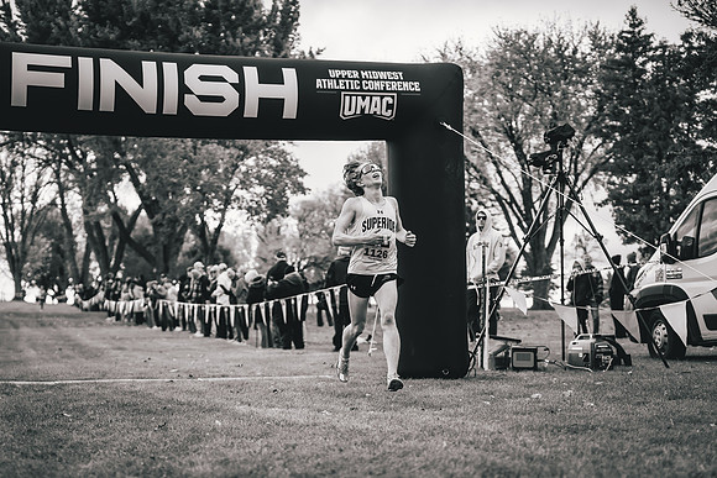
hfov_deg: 35.7
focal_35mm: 56
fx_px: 1112
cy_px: 258
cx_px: 361
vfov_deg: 24.3
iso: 200
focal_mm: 50
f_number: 2
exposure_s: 1/3200
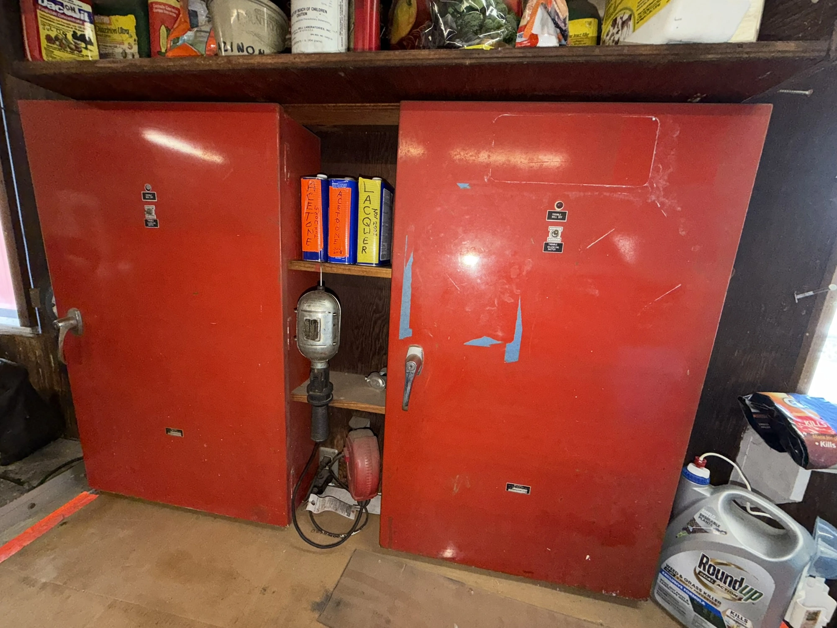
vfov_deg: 85.7
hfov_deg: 102.1
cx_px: 418
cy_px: 314
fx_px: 339
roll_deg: -4.4
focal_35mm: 14
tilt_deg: -11.7
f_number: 2.2
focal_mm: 2.22
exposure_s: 1/60
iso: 250
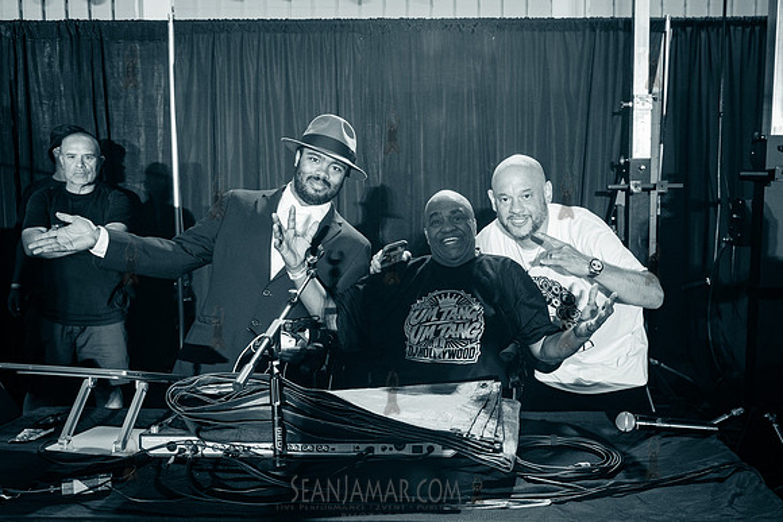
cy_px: 289
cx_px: 450
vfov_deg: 35.1
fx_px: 824
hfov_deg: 50.6
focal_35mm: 38
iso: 6400
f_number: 6.3
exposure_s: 1/60
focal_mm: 29
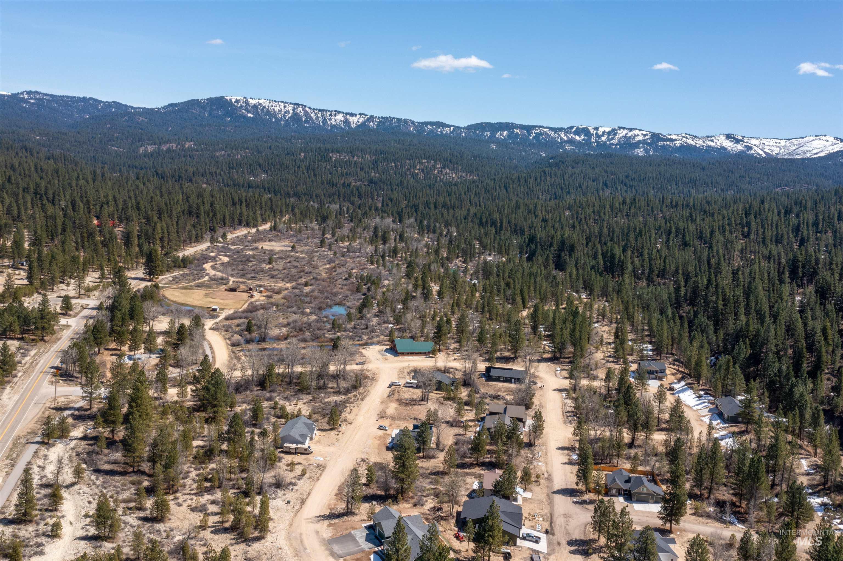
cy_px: 280
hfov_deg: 65.5
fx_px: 655
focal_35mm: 28
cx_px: 422
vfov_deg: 46.4
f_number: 8
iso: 100
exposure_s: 1/320
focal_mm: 10.26
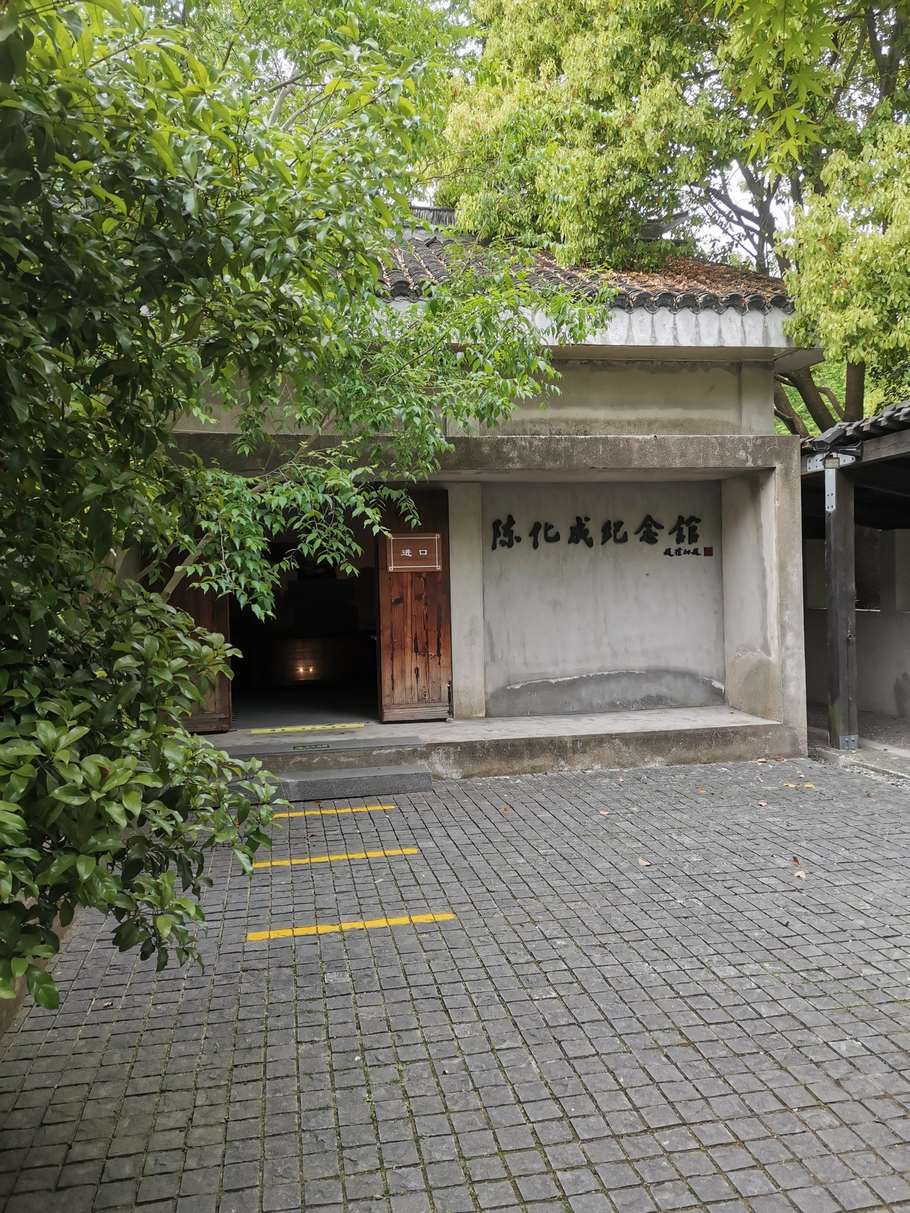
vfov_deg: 67.3
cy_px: 606
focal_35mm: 26
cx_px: 455
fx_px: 911
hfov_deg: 53.1
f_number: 1.8
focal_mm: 4.75
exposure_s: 1/208
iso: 50
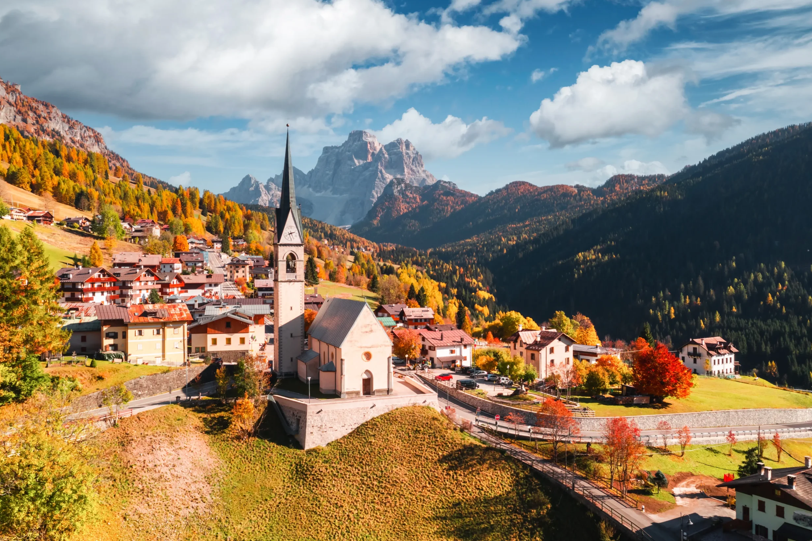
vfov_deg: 45.0
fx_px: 654
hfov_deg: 63.7
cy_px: 267
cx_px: 408
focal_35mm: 29
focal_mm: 10.26
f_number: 7.1
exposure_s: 1/160
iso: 100
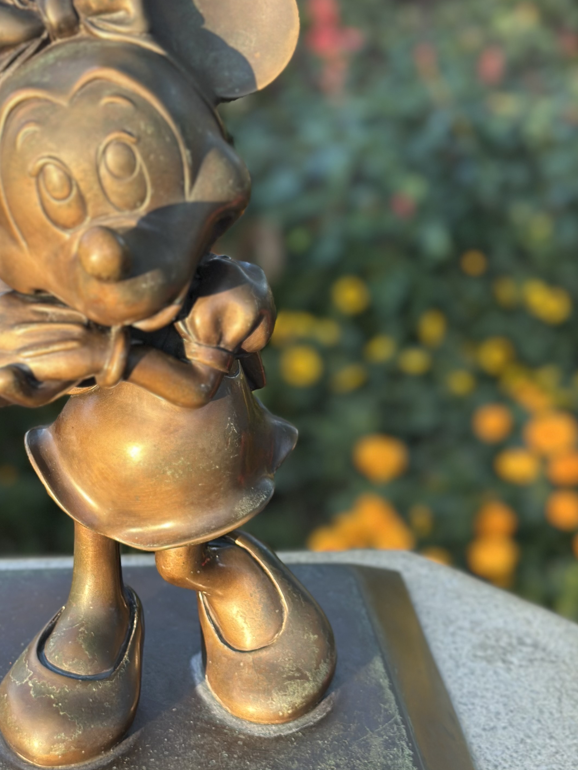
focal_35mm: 68
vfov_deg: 28.6
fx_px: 1514
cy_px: 395
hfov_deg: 21.5
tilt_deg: -27.6
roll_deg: +0.7
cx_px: 189
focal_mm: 6.86
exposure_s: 1/281
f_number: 1.78
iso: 80
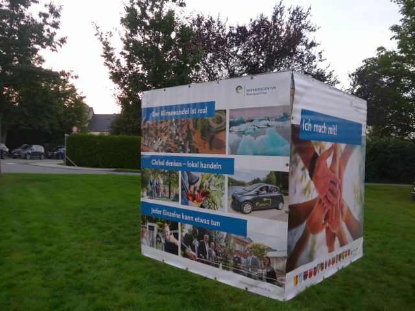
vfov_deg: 48.2
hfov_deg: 61.7
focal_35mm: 29
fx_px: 348
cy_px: 156
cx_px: 208
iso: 100
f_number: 2
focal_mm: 6
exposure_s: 1/60
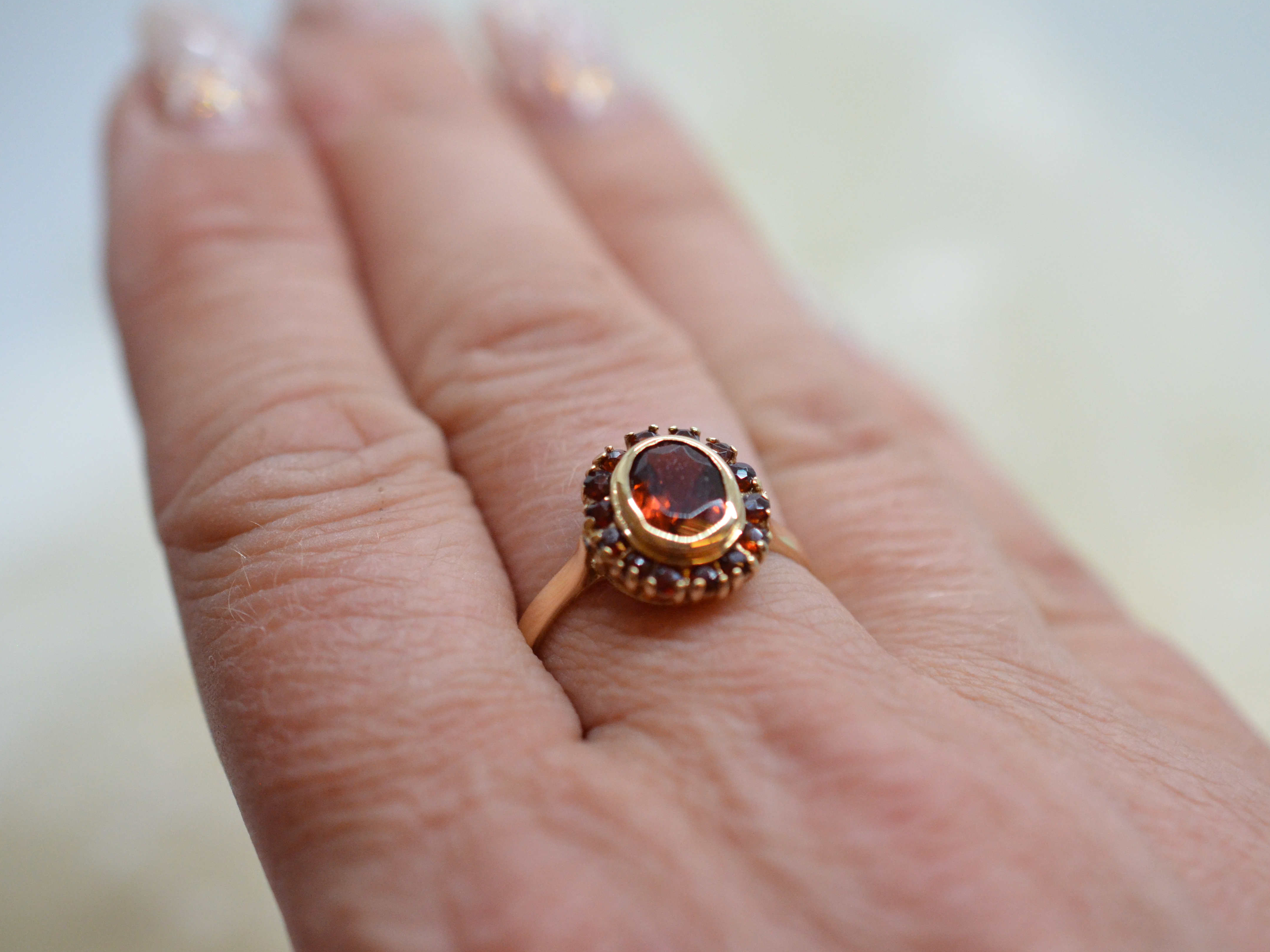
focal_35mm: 66
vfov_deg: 22.3
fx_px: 2421
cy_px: 480
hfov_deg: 29.4
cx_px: 699
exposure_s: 1/2000
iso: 2500
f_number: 4
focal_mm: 40
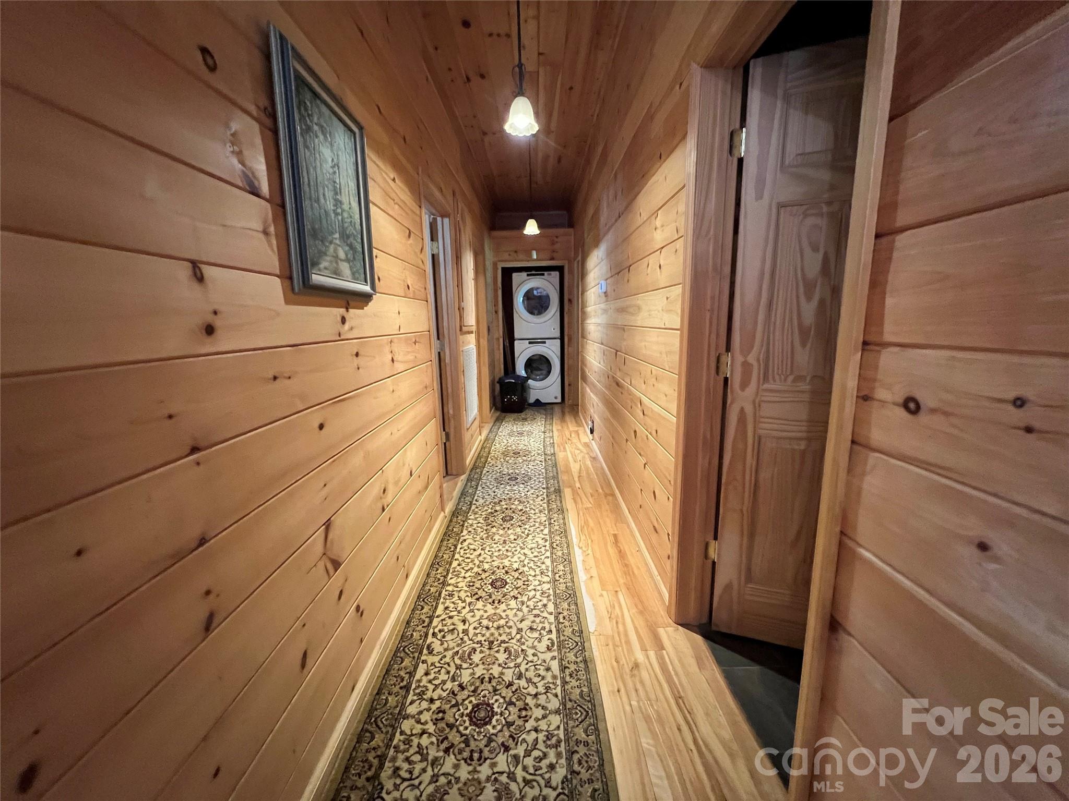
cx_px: 534
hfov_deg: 106.2
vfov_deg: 89.9
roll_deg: +1.5
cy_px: 400
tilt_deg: -10.8
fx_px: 401
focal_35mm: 13
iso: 800
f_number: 1.8
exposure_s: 1/60
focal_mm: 1.57
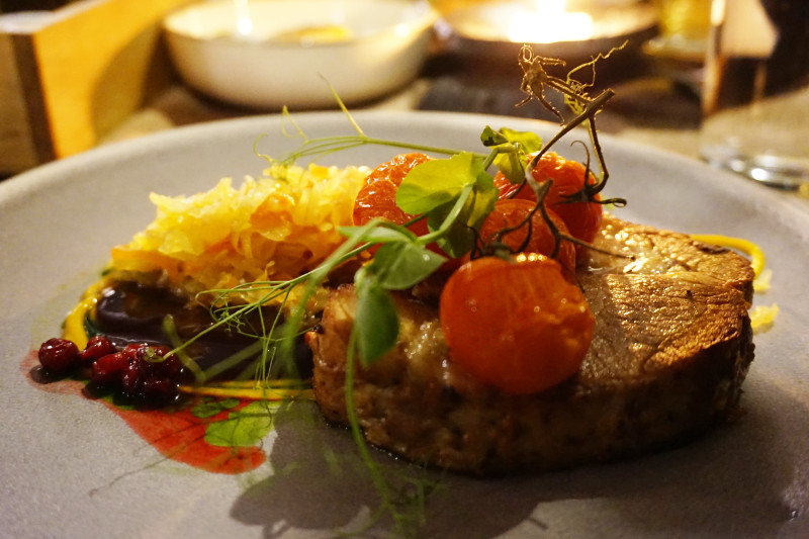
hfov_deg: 55.1
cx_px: 404
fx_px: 775
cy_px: 270
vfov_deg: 38.3
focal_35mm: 34
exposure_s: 1/15
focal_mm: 23
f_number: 4.5
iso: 3200
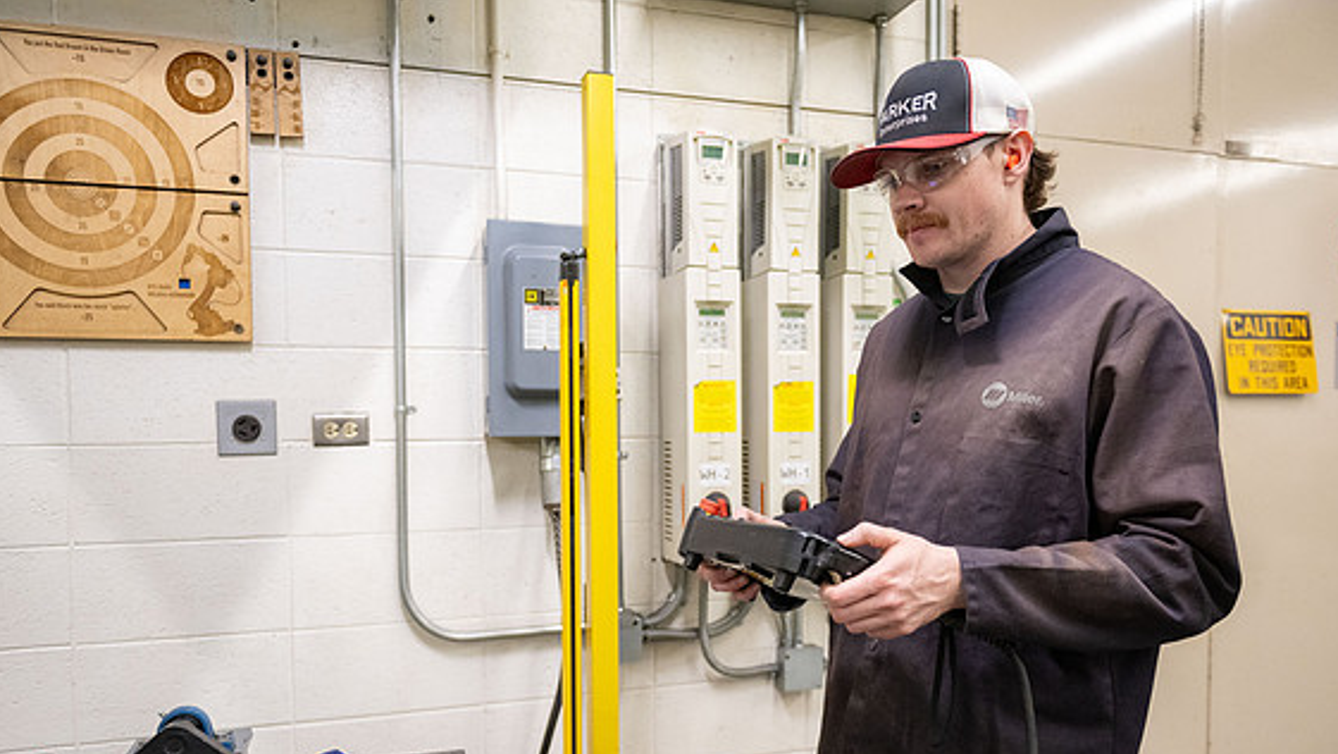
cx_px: 682
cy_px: 459
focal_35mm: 26
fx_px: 923
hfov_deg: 71.9
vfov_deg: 44.2
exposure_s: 1/640
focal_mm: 24
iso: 2500
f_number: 2.8
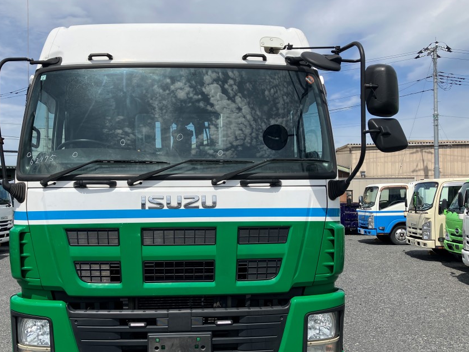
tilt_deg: +0.1
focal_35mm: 34
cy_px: 201
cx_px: 198
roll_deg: +0.9
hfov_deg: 53.7
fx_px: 461
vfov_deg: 41.7
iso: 32
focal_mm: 3.99
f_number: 1.8
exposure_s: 1/2857
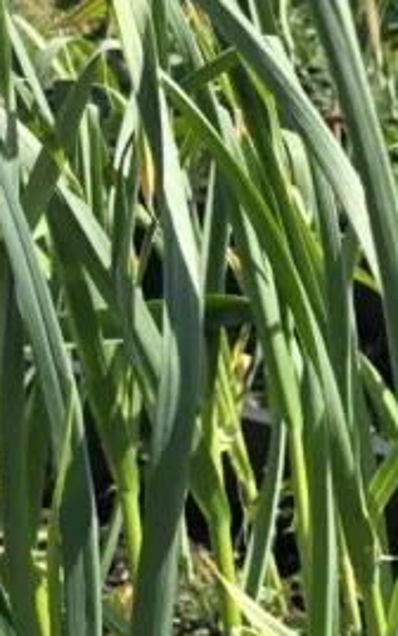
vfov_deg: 19.7
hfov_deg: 13.4
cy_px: 926
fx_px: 1611
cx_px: 559
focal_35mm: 93
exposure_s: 1/2897
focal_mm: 6.3
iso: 80
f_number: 1.7
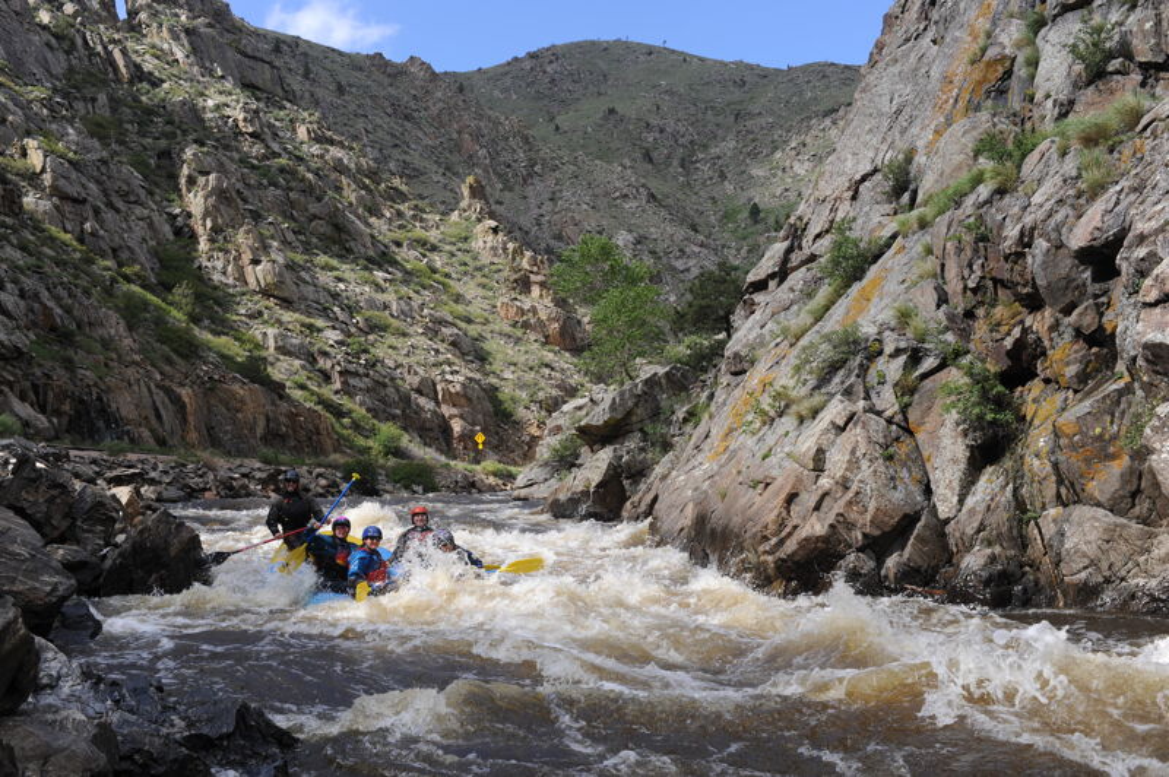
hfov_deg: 54.5
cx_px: 584
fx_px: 1136
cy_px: 388
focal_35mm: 35
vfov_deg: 37.8
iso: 250
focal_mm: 35
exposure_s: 1/500
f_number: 8
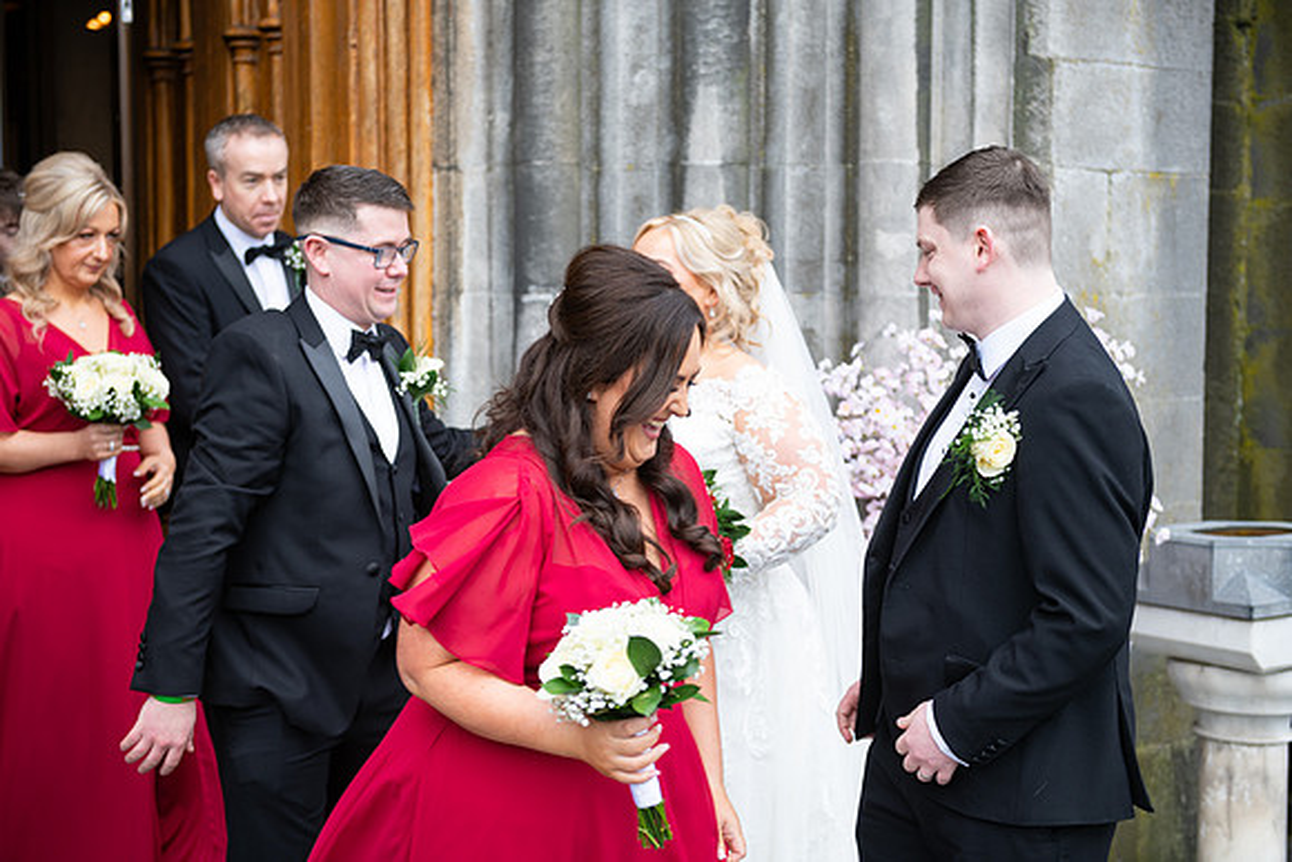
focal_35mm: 55
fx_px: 1974
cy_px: 431
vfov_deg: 24.6
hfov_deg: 36.2
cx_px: 646
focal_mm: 55
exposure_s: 1/160
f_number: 3.5
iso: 125
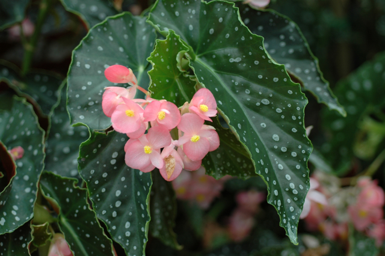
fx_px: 962
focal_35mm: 90
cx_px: 192
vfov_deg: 15.2
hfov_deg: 22.6
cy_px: 128
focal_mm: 60
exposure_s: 1/80
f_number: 3.3
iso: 200
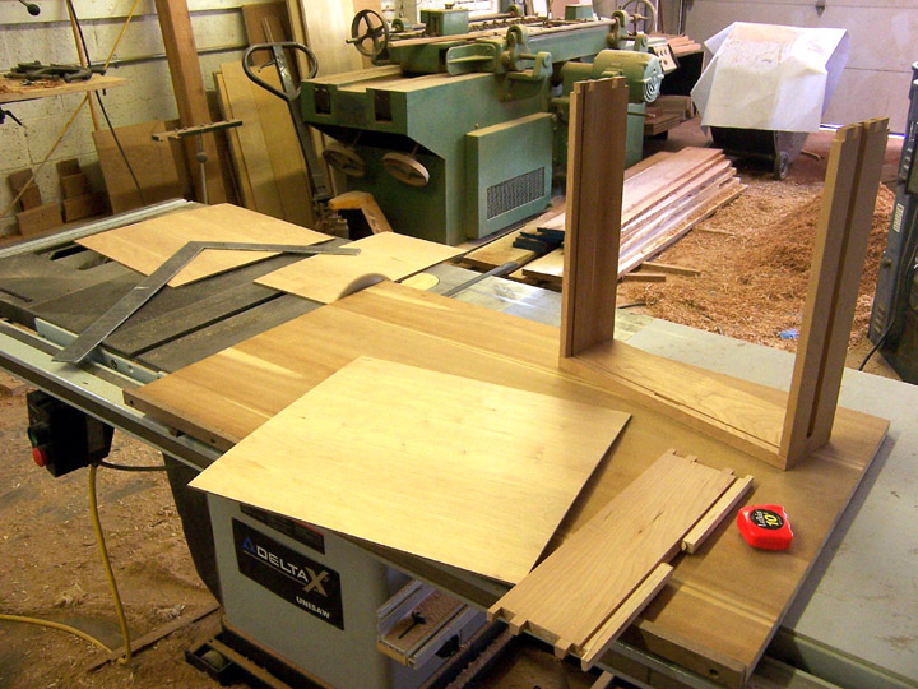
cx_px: 459
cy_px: 344
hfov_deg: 55.4
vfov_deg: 42.9
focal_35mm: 33
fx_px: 875
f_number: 3.4
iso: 140
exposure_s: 1/30
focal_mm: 5.5
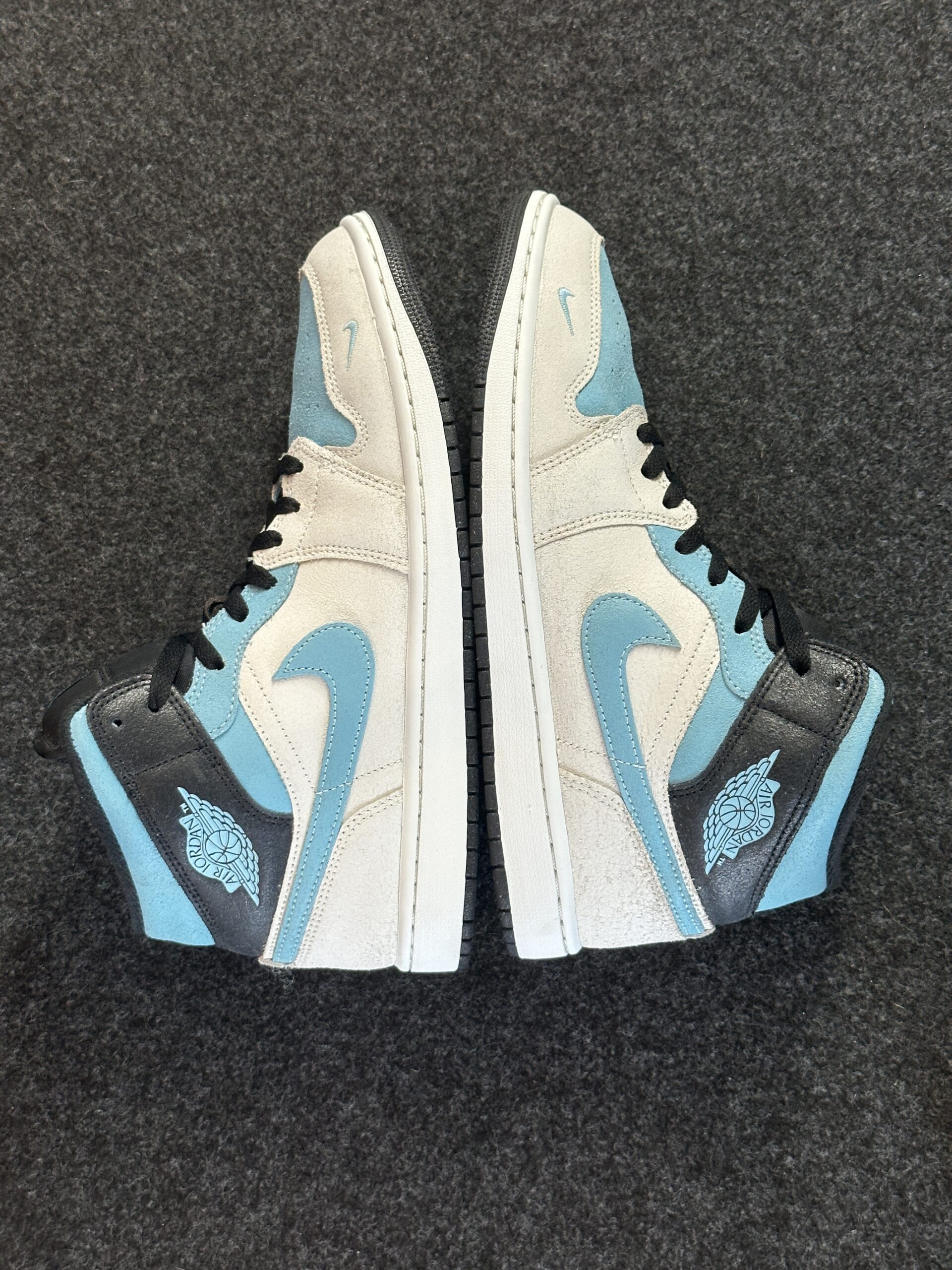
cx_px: 476
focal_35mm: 48
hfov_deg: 30.3
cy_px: 635
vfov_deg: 39.7
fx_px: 1760
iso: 160
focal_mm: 6.86
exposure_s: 1/50
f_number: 1.78
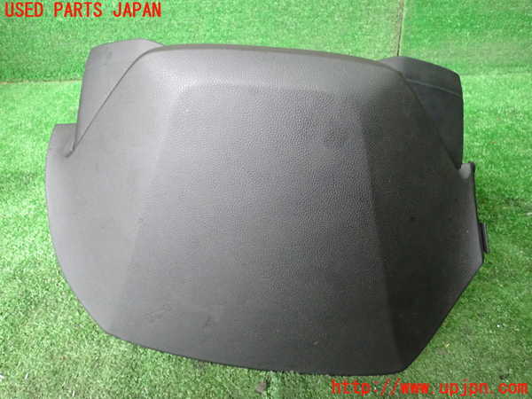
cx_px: 266
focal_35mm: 30
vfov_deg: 46.8
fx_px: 461
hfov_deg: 60.0
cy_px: 200
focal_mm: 5.4
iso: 1000
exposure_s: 1/50
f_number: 2.3
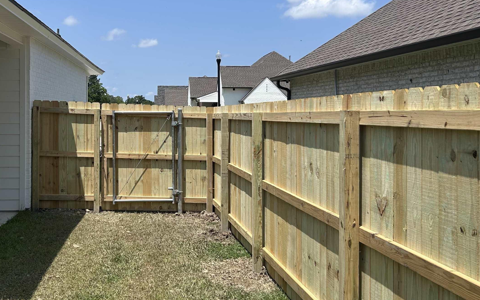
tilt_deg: +2.7
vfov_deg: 31.9
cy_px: 121
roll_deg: +0.4
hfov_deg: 48.7
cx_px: 172
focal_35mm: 40
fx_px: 523
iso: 50
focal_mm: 5.7
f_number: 1.5
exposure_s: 1/4444
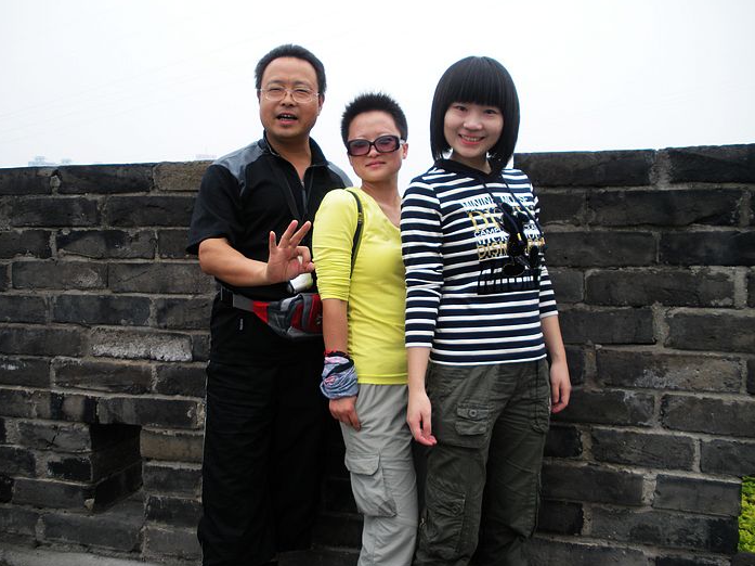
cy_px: 279
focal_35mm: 37
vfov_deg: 38.6
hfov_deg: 50.2
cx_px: 381
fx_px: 807
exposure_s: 1/220
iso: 64
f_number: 3.5
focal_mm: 6.3
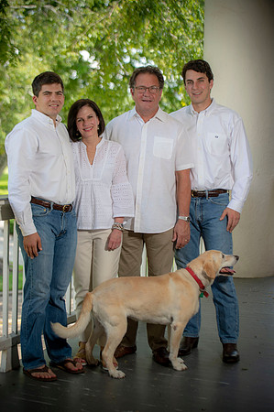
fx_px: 801
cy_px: 206
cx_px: 137
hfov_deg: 19.4
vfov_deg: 28.9
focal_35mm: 70
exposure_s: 1/200
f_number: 3.2
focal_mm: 70
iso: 100
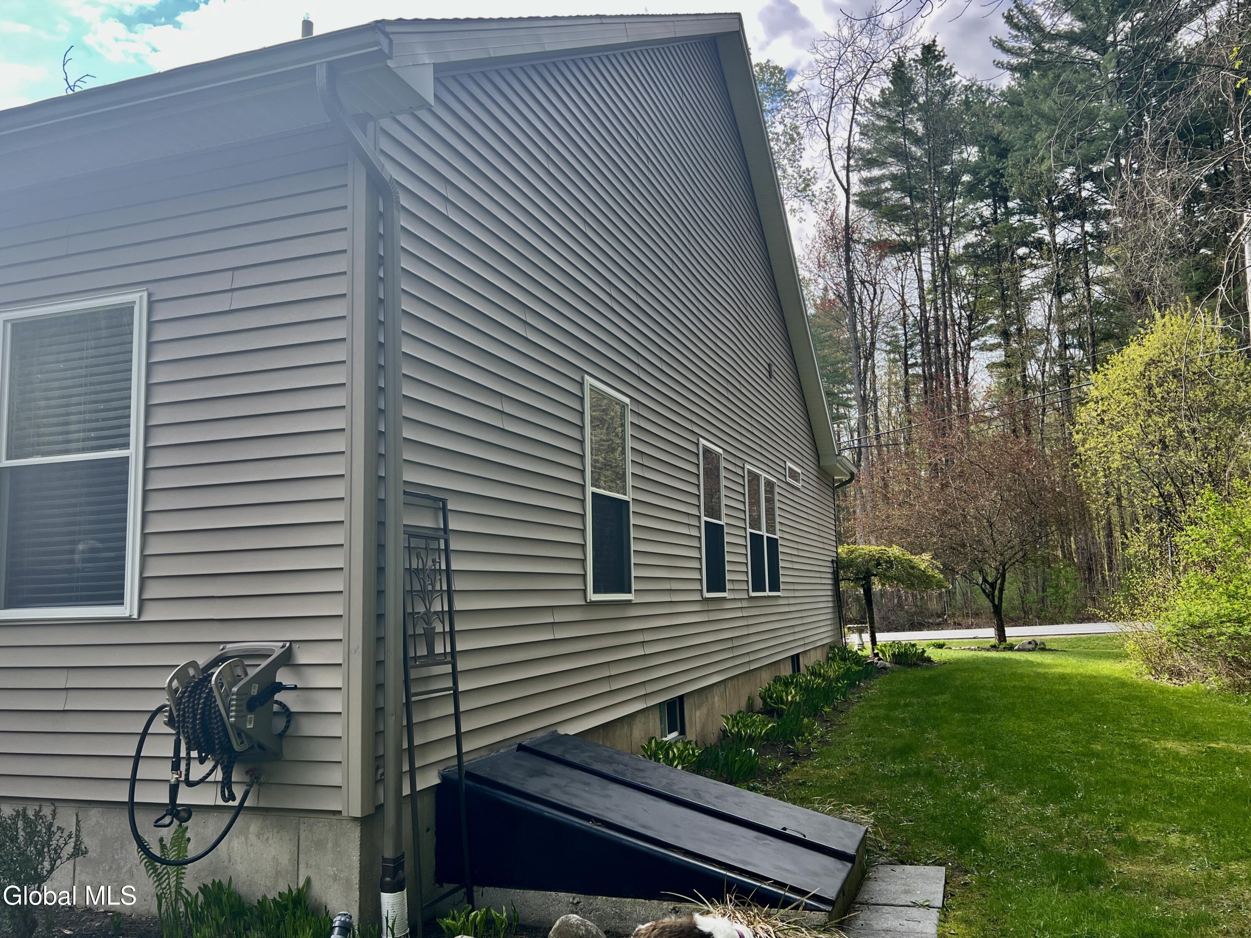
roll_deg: -0.8
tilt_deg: +6.4
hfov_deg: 67.3
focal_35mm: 26
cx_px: 626
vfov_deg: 53.1
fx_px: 939
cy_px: 469
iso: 50
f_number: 1.5
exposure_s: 1/924
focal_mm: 5.7
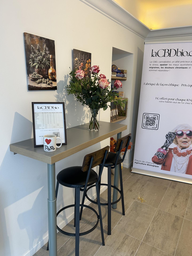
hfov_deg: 53.1
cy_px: 128
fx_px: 192
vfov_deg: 67.3
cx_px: 96
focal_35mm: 26
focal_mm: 5.7
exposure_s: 1/50
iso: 80
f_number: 1.5
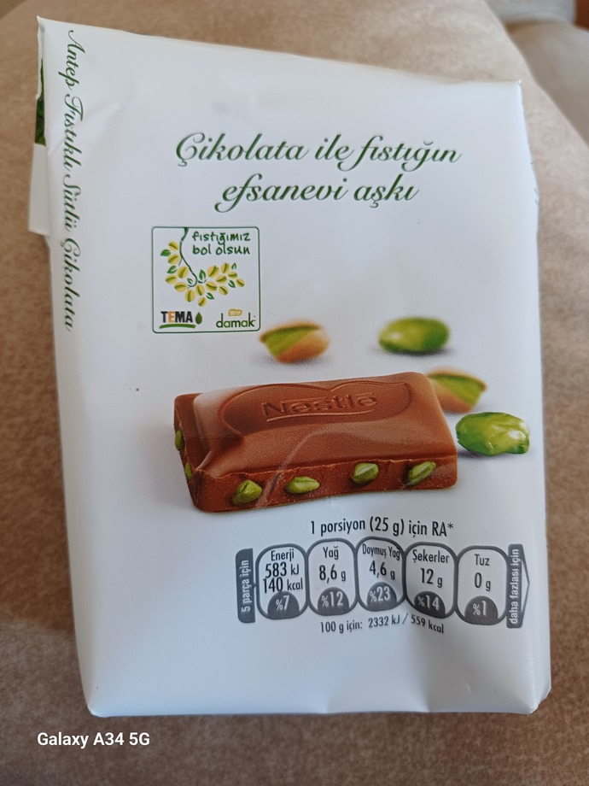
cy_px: 393
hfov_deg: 54.9
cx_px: 294
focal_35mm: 25
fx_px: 567
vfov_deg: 69.4
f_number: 1.8
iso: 320
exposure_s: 1/50
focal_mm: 4.65
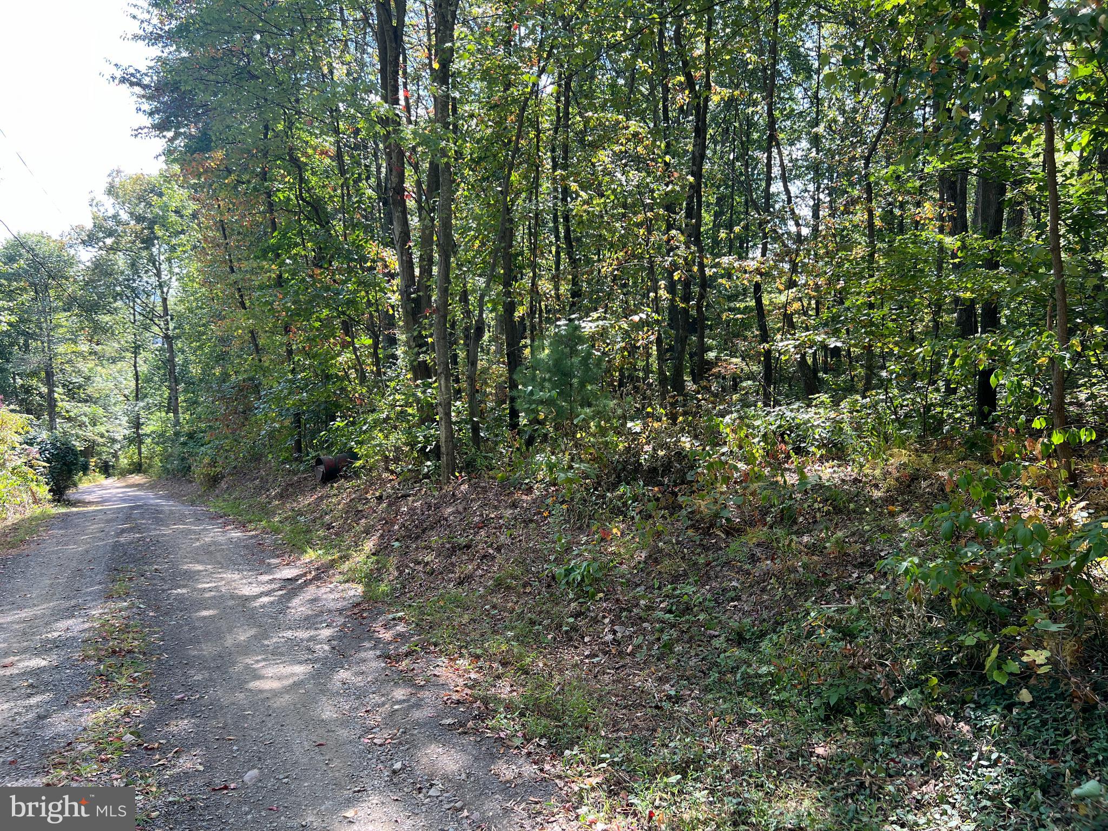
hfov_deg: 67.3
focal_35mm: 26
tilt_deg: -8.2
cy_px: 416
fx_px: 832
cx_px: 554
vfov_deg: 53.1
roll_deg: -2.4
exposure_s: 1/250
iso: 40
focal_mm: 5.7
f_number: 1.5
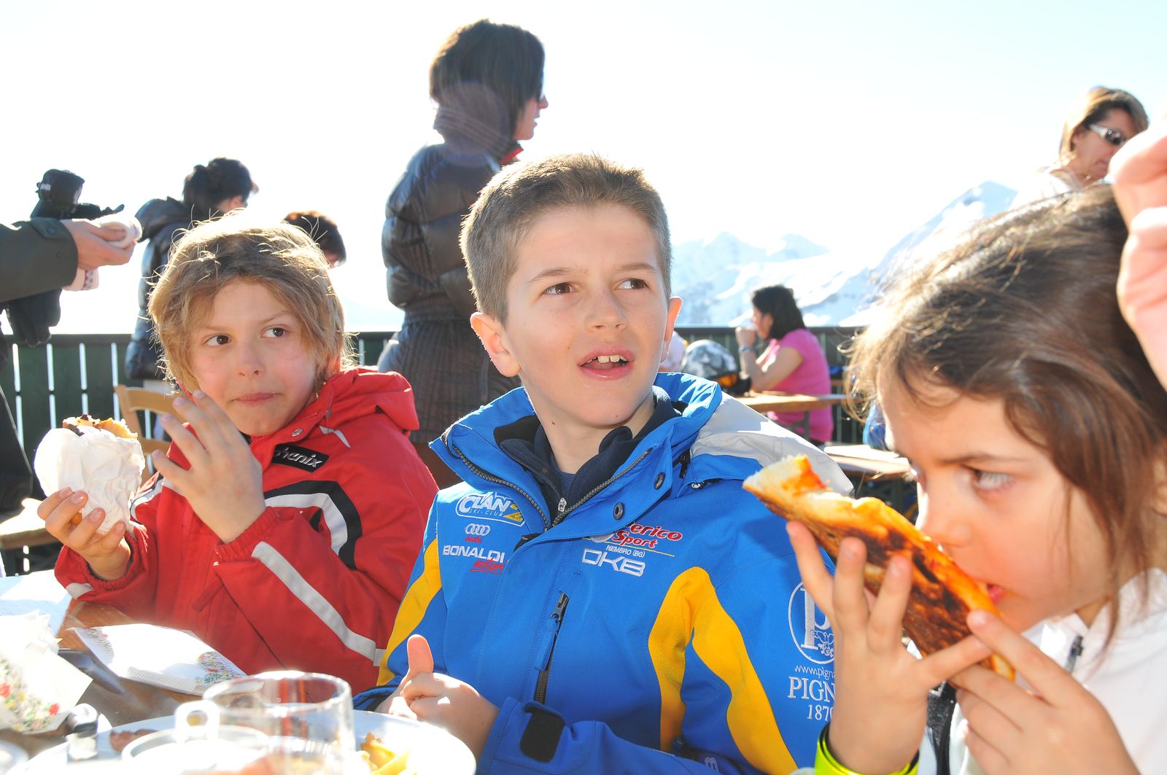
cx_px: 584
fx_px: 1360
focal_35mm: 42
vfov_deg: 31.8
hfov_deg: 46.4
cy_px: 388
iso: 200
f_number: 6.3
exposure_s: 1/250
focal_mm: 28
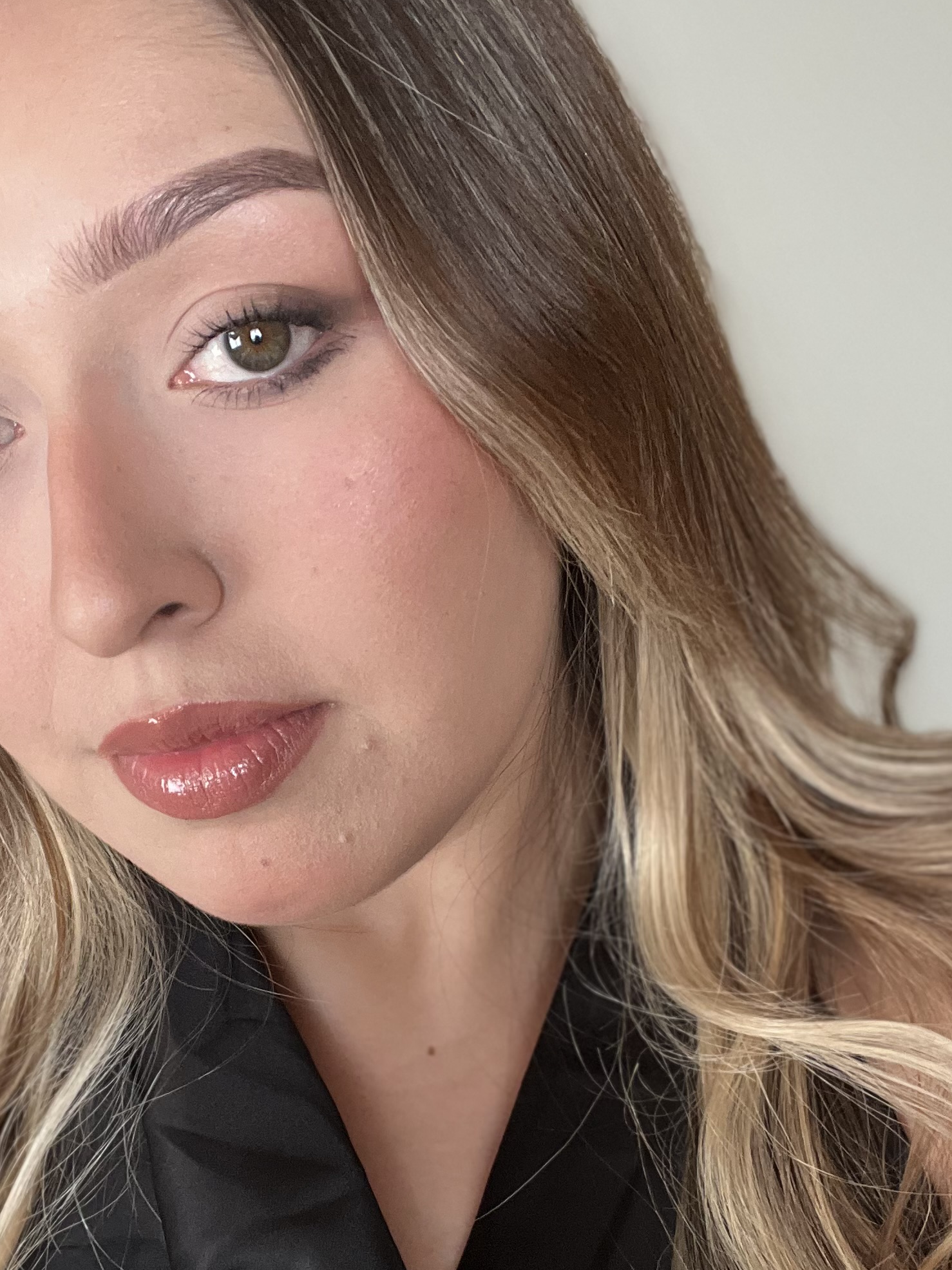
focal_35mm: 47
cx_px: 344
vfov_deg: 40.3
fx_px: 1724
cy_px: 740
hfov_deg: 30.7
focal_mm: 2.71
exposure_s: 1/60
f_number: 2.2
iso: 100
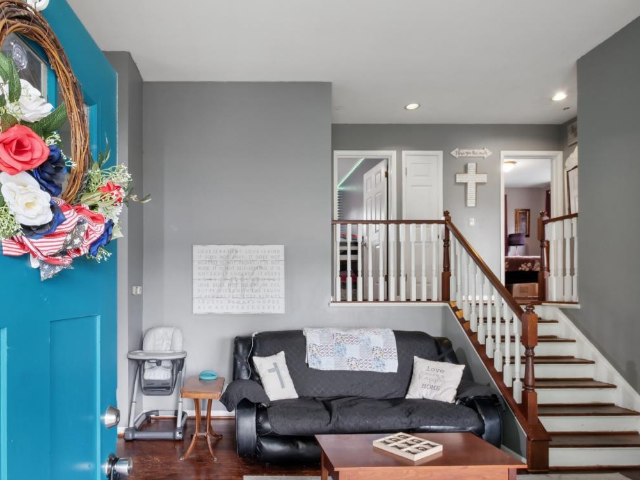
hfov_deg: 77.6
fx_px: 388
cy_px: 311
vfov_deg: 62.2
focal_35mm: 21
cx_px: 242
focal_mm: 7
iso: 640
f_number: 7.1
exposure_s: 1/8
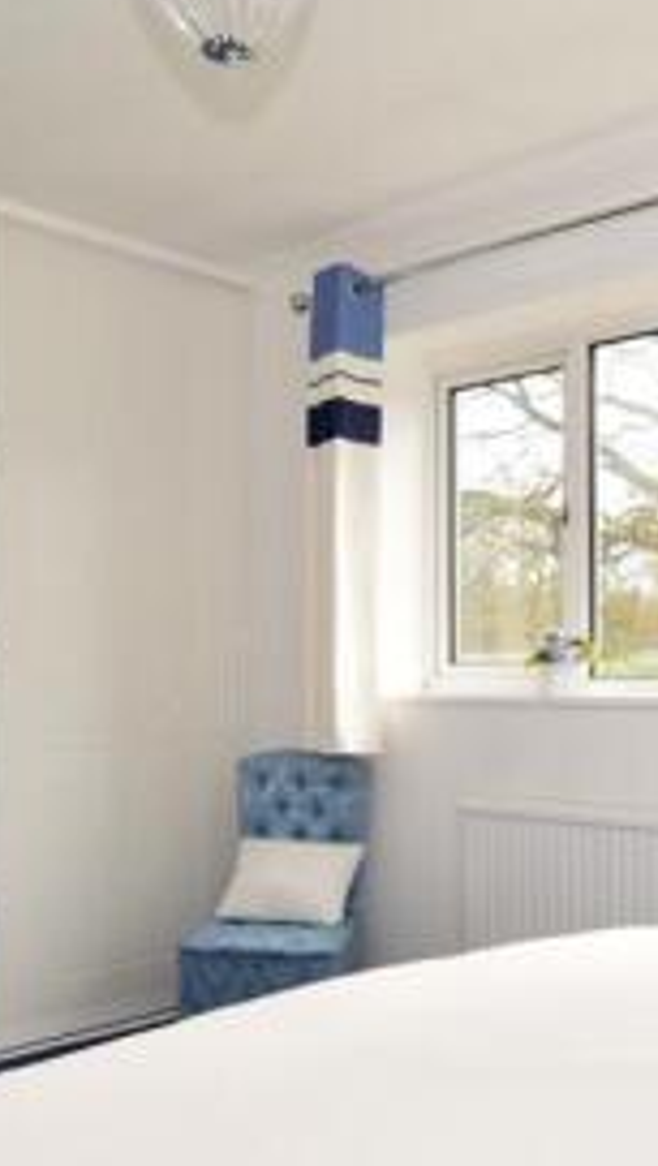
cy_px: 665
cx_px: 490
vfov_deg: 52.6
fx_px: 1175
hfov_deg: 30.8
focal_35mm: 38
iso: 400
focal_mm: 10
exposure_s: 1/80
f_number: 7.1
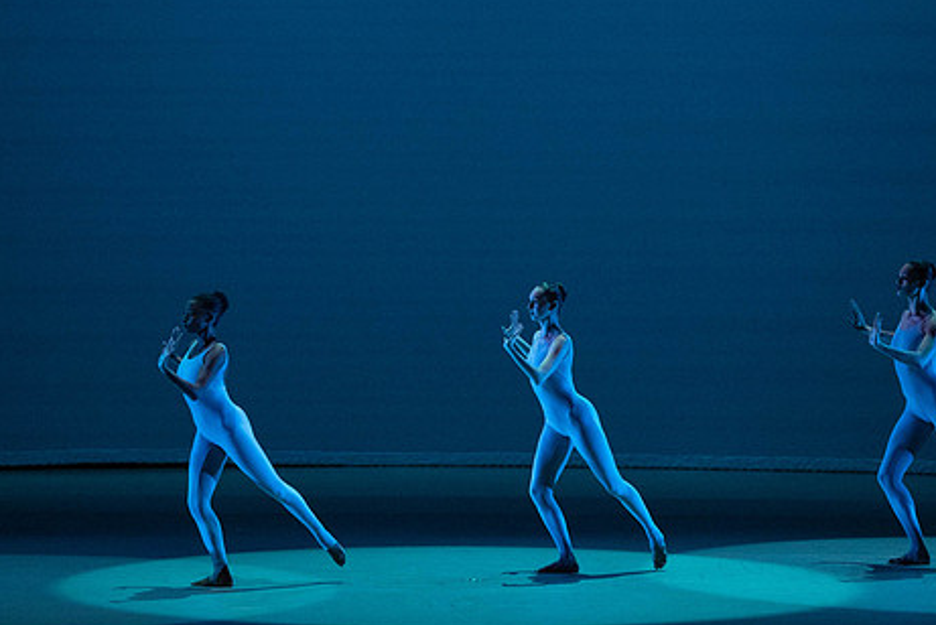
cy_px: 332
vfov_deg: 6.0
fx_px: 5984
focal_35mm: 230
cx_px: 552
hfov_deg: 8.9
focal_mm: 183
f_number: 5.6
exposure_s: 1/400
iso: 16000
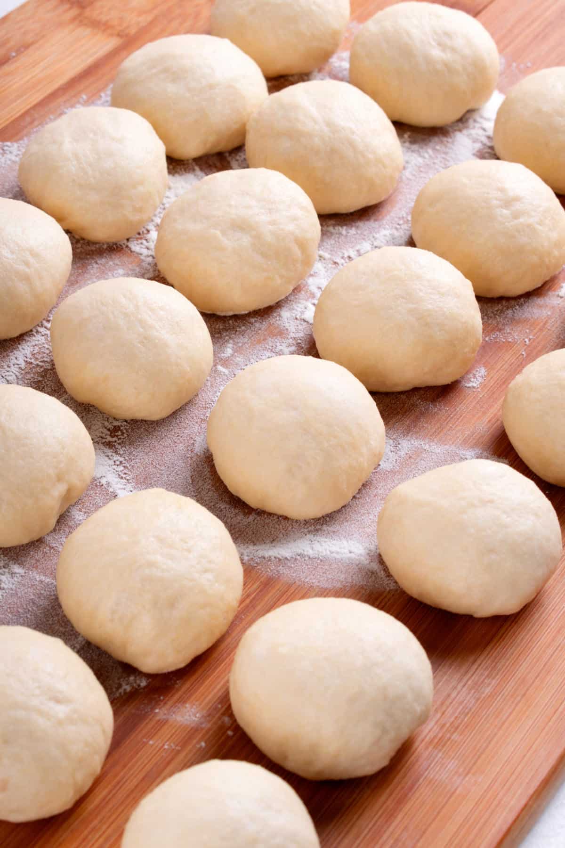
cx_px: 282
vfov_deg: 24.6
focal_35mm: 82
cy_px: 424
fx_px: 1942
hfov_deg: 16.6
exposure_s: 1/160
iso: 100
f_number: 13
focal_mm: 55
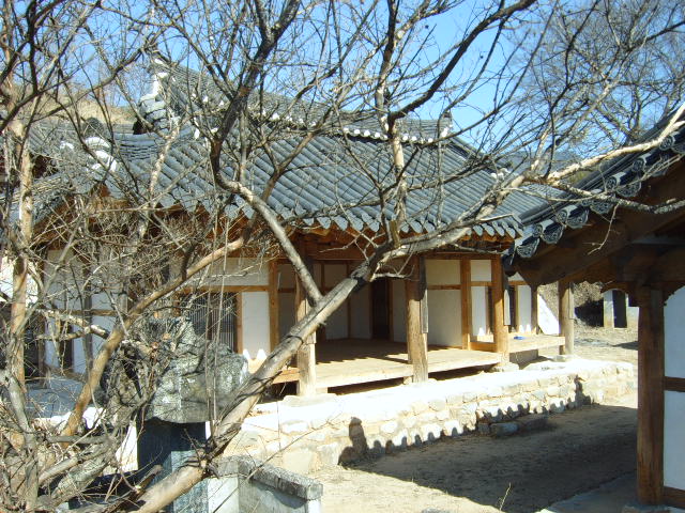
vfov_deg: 40.7
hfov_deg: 52.6
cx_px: 342
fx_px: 693
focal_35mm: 35
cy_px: 256
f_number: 5.8
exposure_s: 1/250
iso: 50
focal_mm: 5.8
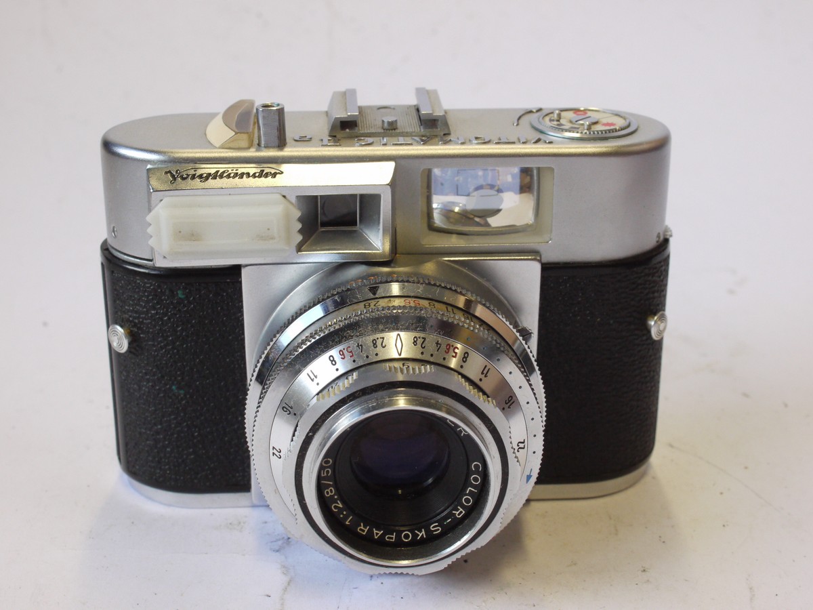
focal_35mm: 60
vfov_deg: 24.4
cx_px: 406
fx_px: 1409
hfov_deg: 32.2
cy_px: 305
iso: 800
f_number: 9
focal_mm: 30
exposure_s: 1/60
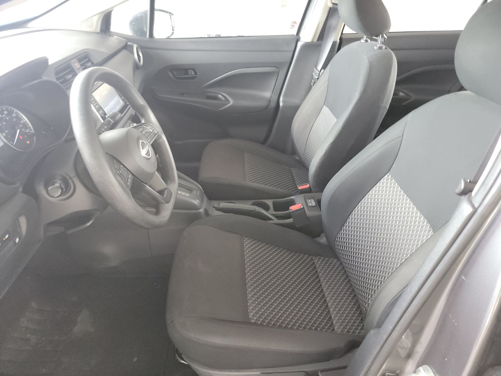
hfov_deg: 71.6
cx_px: 250
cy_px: 188
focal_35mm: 24
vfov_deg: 56.8
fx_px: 347
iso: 1250
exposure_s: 1/59
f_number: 1.8
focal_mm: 6.7
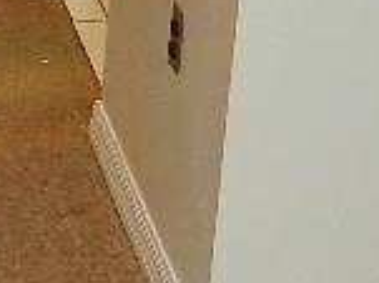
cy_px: -233
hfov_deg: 10.2
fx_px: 1860
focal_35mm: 170
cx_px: -515
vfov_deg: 8.4
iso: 200
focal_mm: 4.5
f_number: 3.1
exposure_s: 1/30
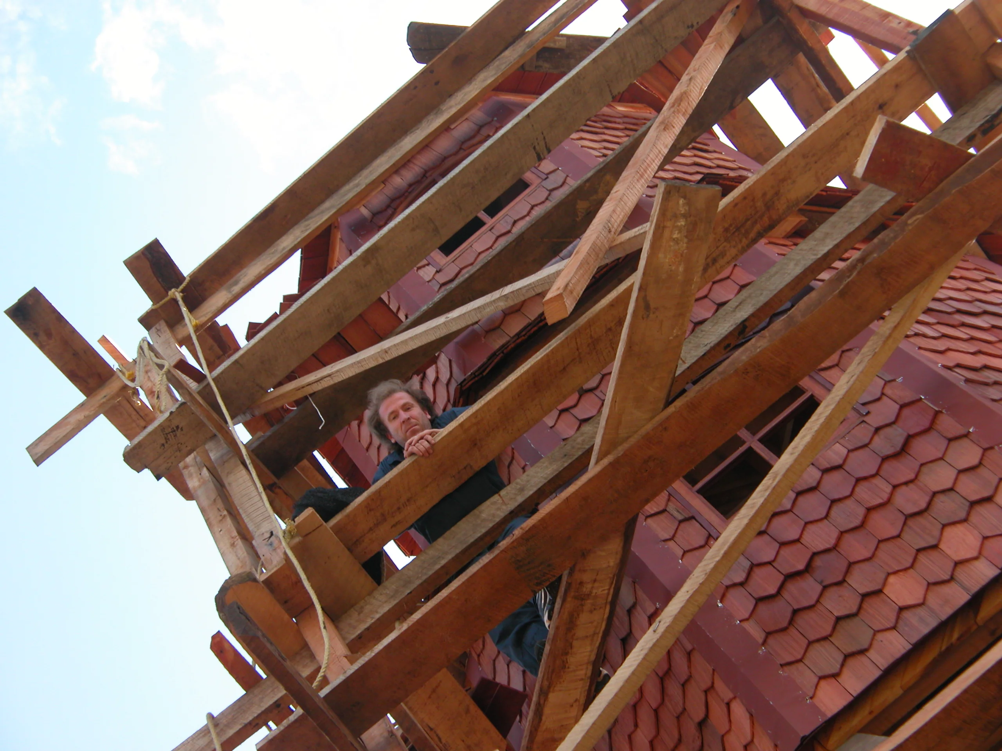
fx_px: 3618
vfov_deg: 11.9
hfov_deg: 15.8
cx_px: 501
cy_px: 376
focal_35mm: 125
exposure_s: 1/186
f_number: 4.3
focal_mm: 31.9
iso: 100
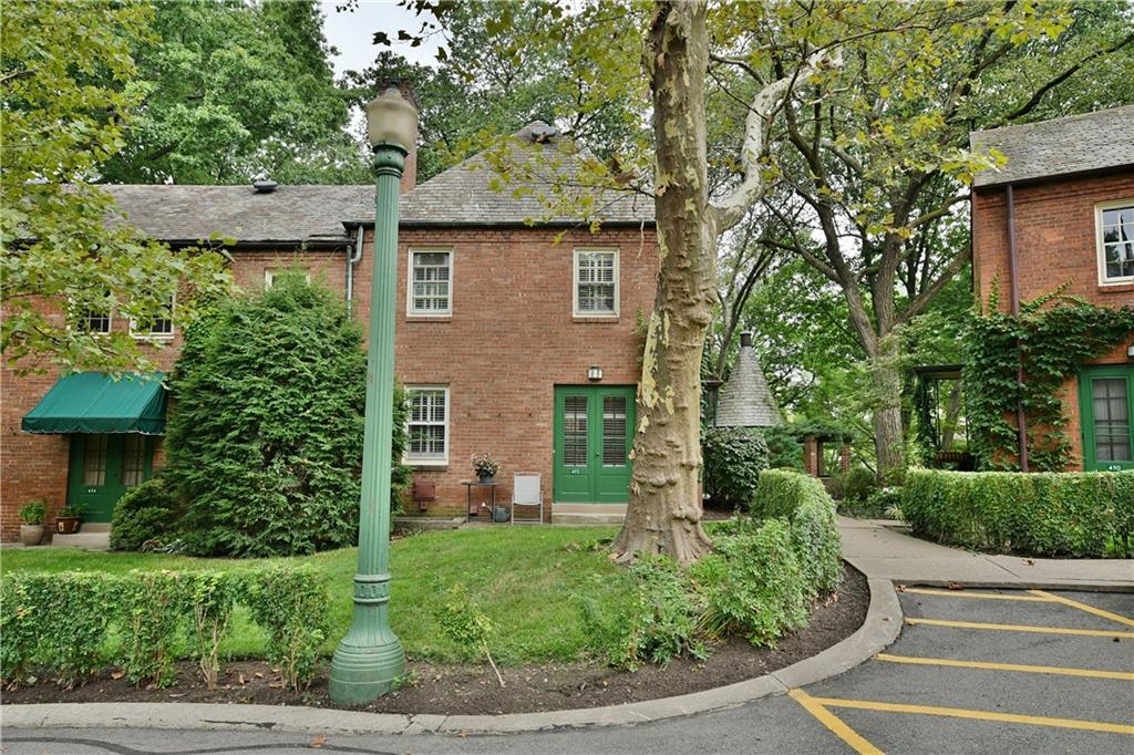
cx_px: 567
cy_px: 378
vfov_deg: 53.1
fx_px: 756
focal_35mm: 24
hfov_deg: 73.8
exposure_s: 1/160
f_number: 5.6
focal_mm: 16
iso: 800
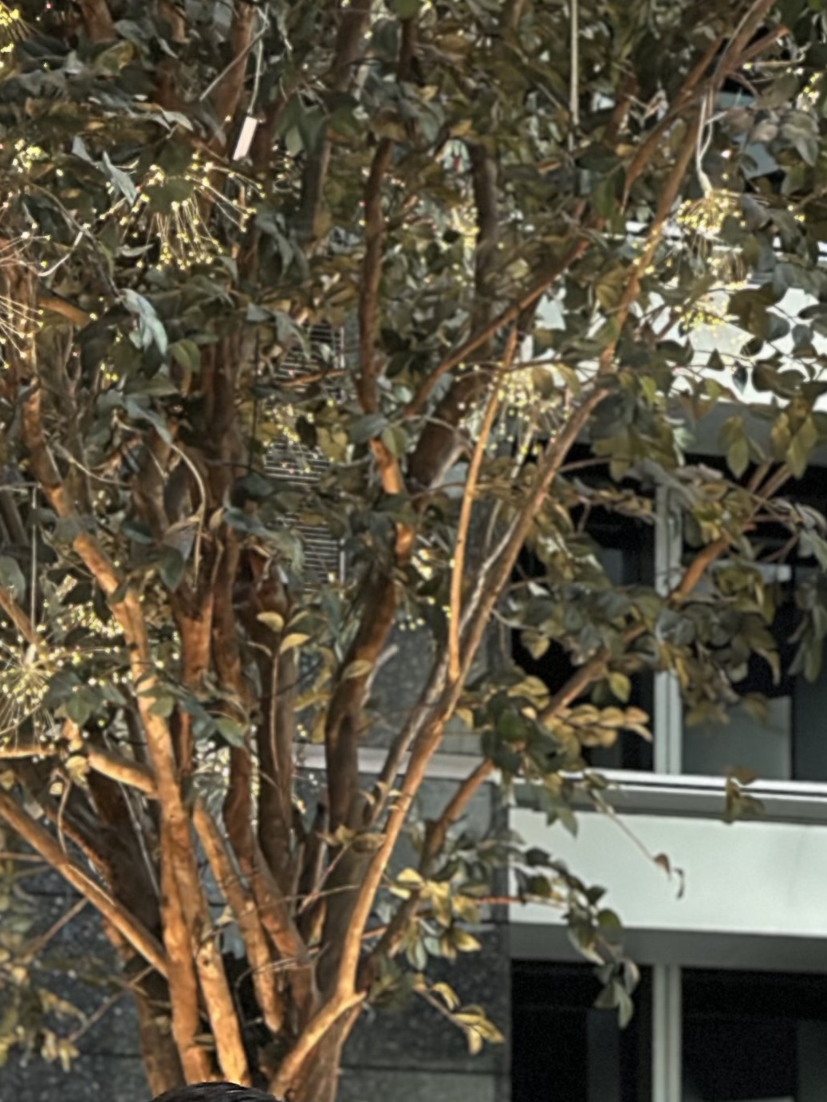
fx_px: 4458
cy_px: 1374
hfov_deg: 10.6
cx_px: 301
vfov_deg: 13.6
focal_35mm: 140
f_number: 1.78
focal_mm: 6.86
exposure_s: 1/40
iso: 500
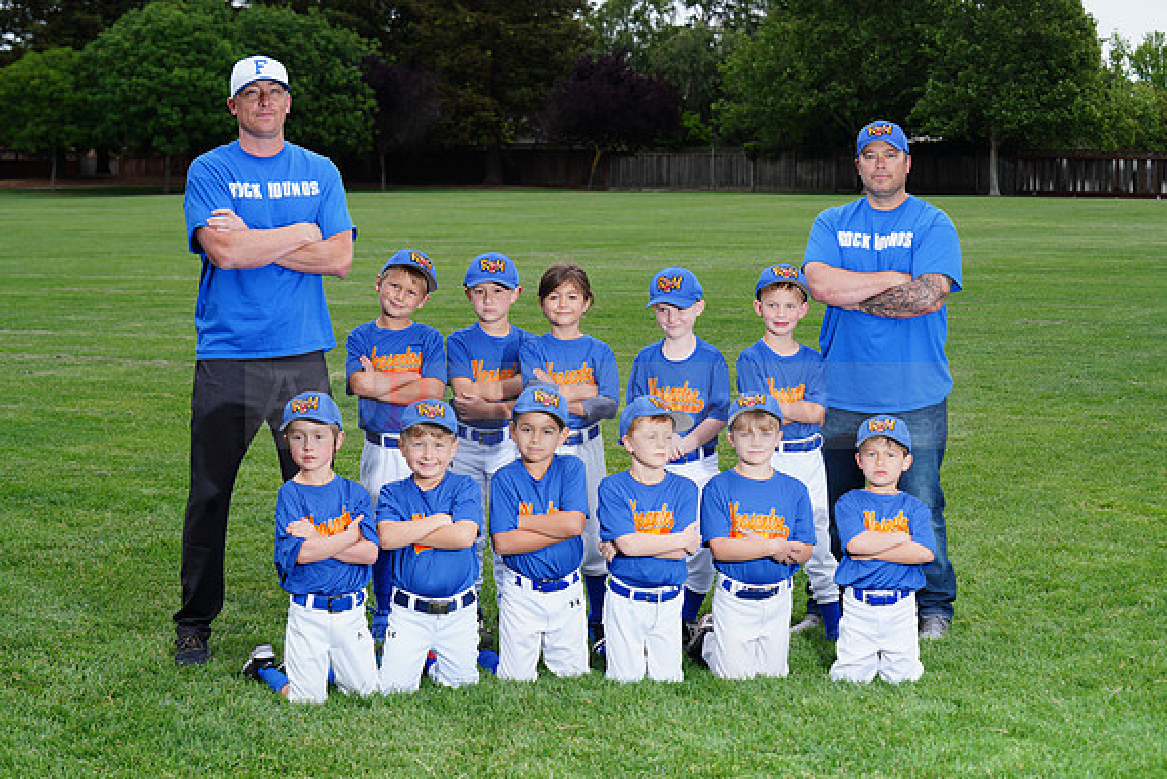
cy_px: 390
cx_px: 584
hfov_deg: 28.8
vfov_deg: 19.5
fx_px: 2270
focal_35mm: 70
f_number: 8
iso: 200
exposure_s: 1/200
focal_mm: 70
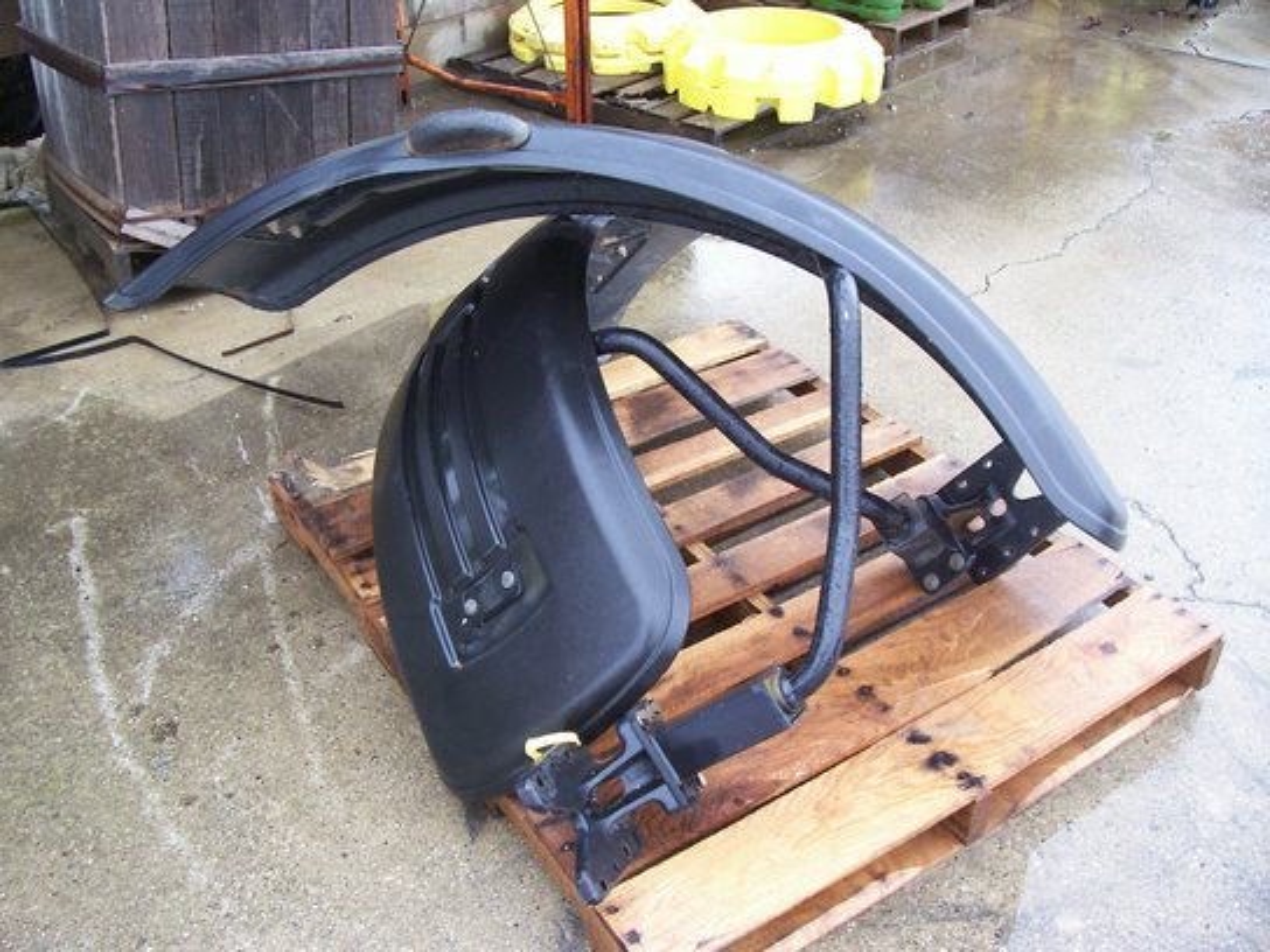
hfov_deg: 54.0
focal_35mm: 34
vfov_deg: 41.8
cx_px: 635
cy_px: 476
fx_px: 1247
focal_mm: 5.6
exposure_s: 1/74.2
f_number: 2.7
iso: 80
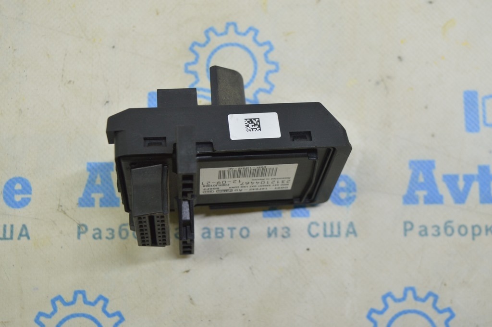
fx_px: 655
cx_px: 246
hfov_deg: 41.1
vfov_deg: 28.0
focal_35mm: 48
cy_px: 164
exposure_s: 1/25
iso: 400
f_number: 5.6
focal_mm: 32
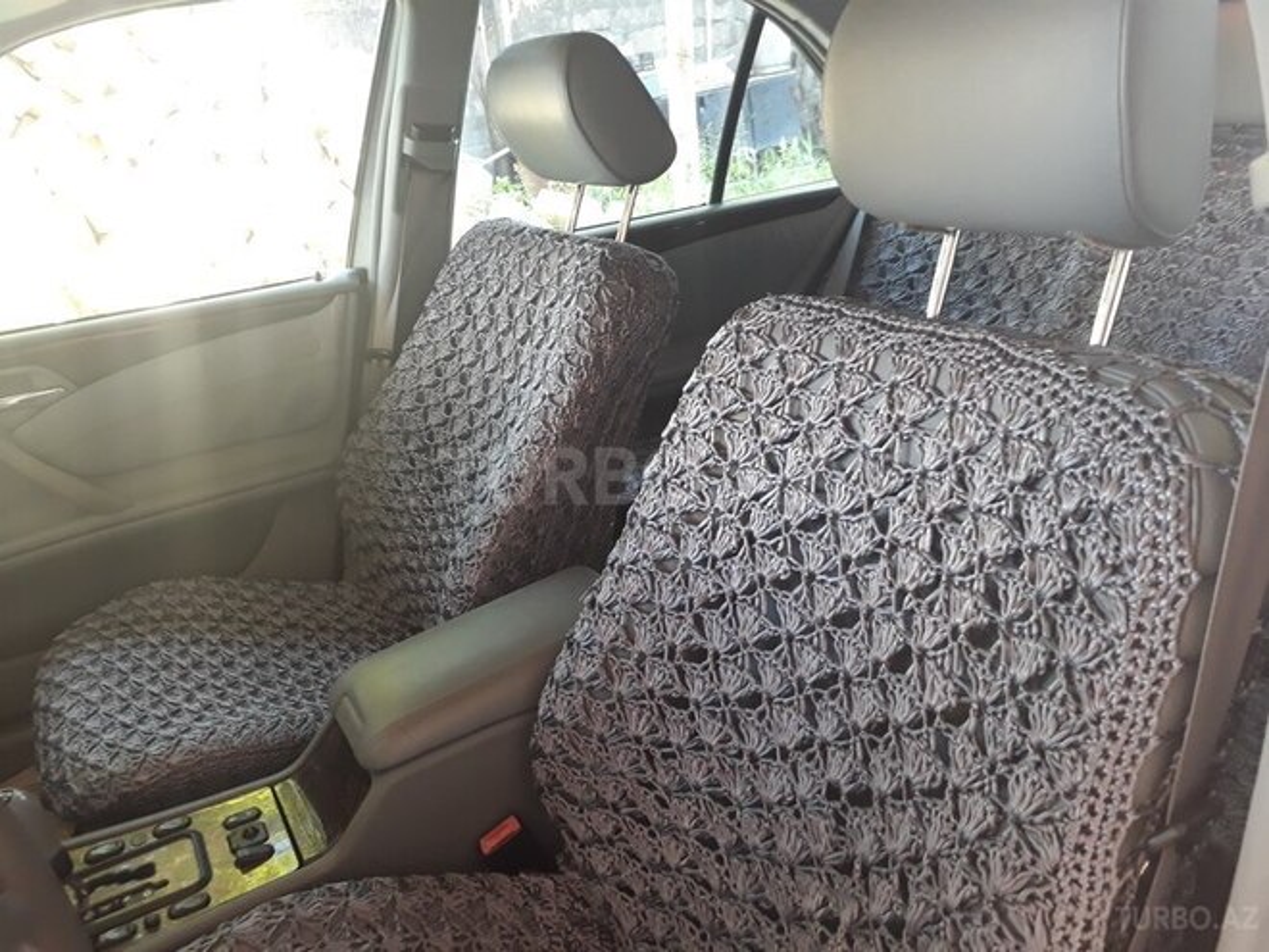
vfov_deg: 51.4
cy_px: 476
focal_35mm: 27
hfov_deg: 65.3
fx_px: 990
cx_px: 634
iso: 160
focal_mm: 3.6
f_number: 1.9
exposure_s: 1/25
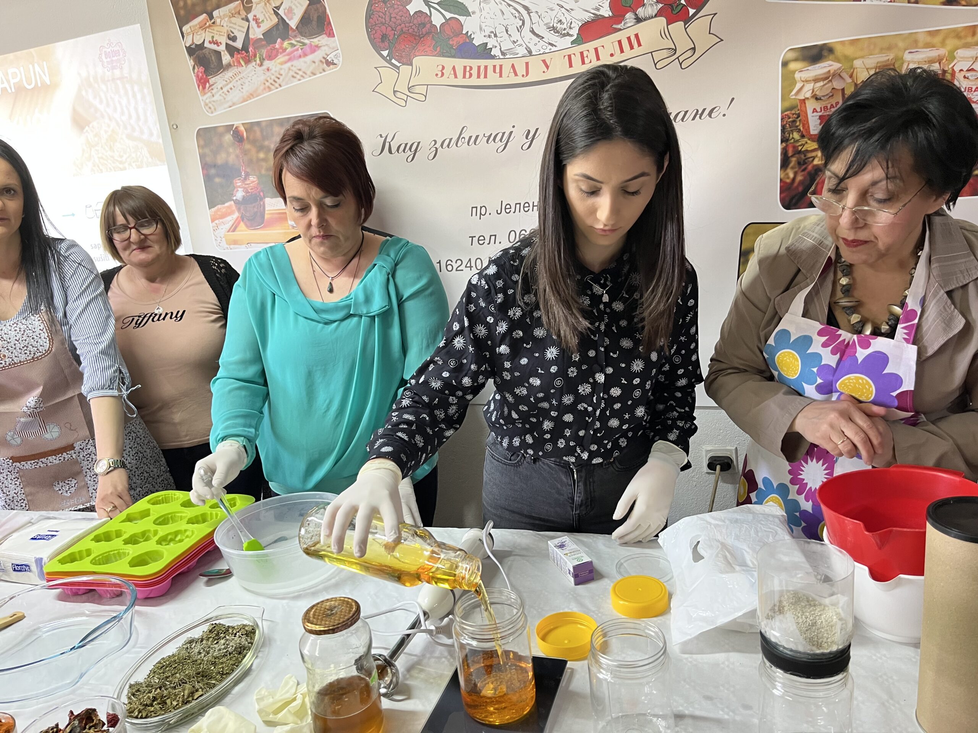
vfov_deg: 53.1
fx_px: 735
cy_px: 366
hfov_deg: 67.3
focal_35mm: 26
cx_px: 489
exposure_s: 1/60
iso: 160
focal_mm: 5.1
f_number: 1.6
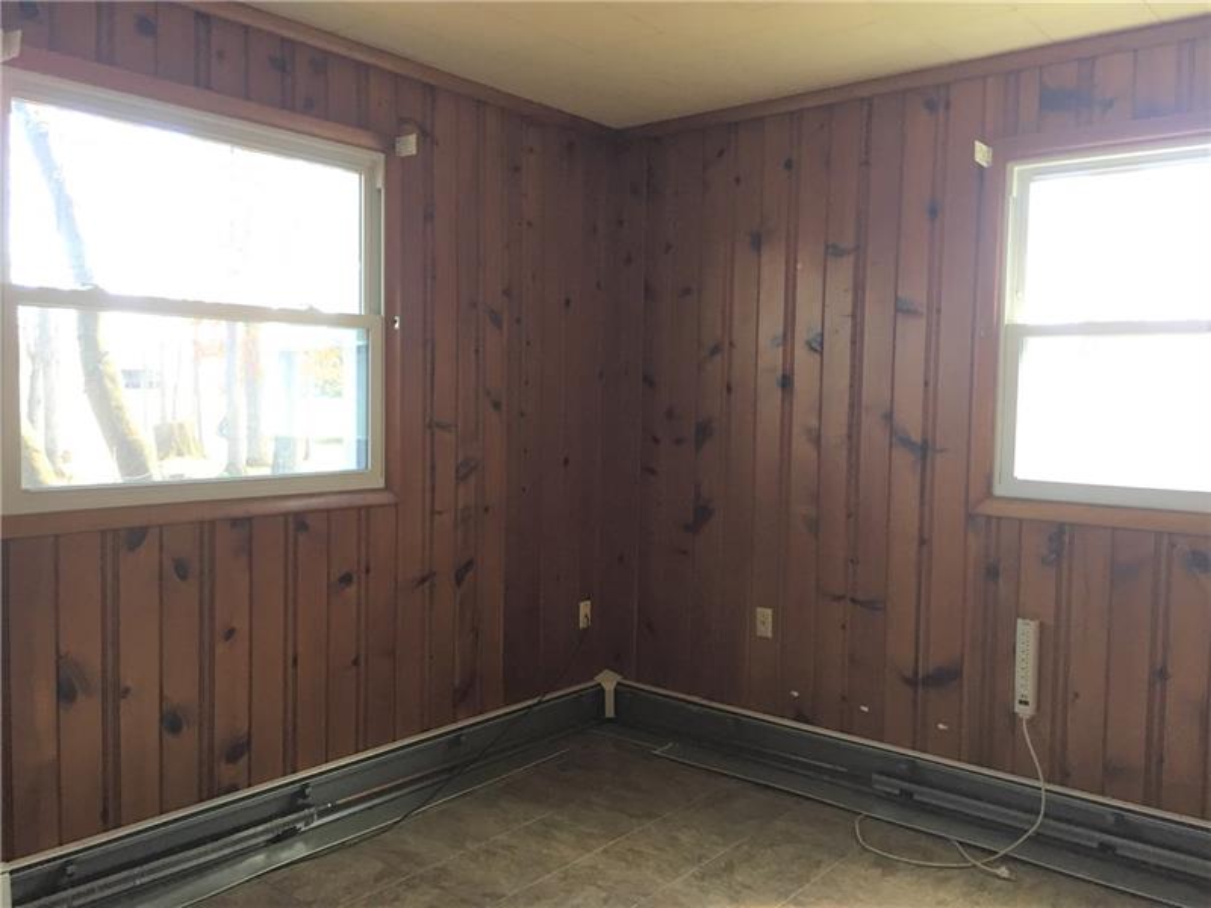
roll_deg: -1.0
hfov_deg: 61.7
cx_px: 606
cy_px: 454
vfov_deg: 48.2
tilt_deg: -4.7
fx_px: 1015
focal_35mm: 29
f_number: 2.2
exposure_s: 1/30
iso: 80
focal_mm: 4.15
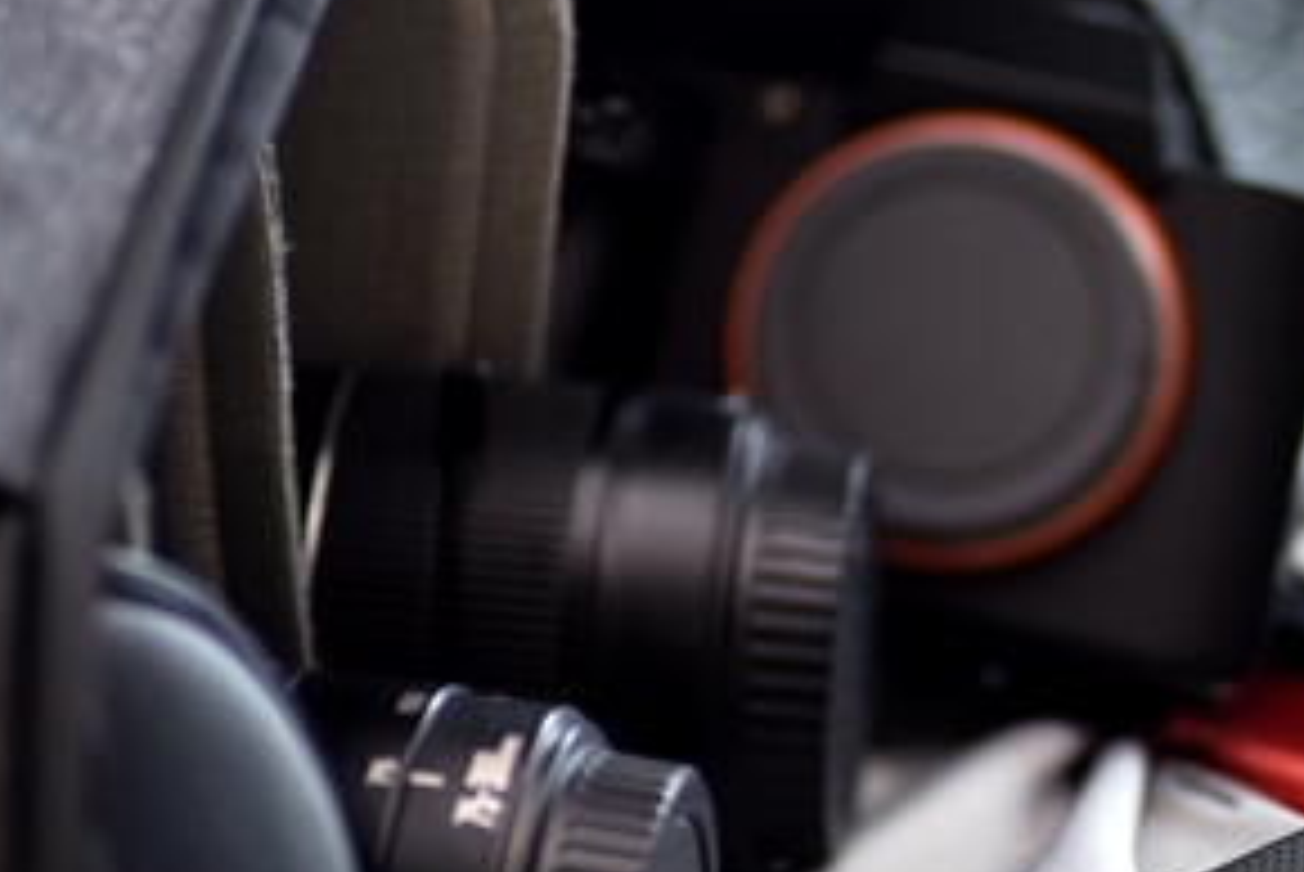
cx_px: 1304
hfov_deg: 5.2
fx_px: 14394
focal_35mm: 397
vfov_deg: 3.5
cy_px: 528
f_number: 4
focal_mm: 180
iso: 125
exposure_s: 1/20
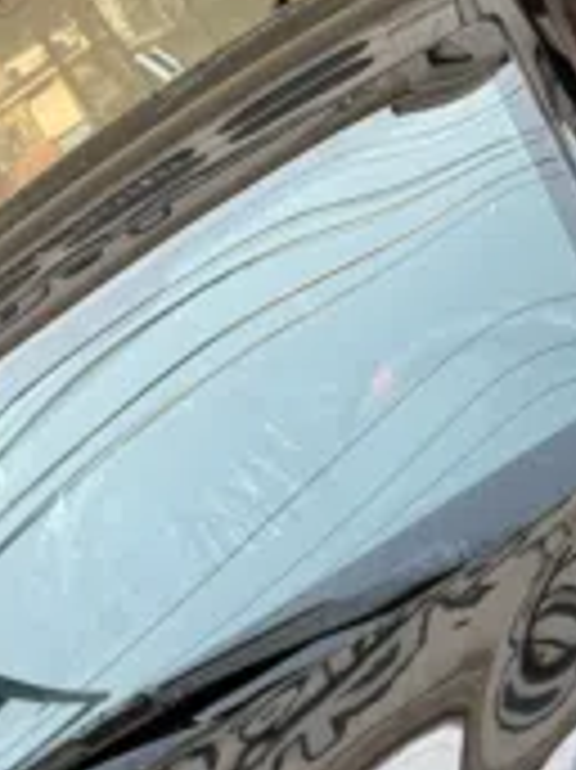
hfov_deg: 9.8
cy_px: 642
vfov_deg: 13.1
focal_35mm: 150
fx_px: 3332
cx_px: 626
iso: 80
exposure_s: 1/326
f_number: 1.78
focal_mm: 6.76
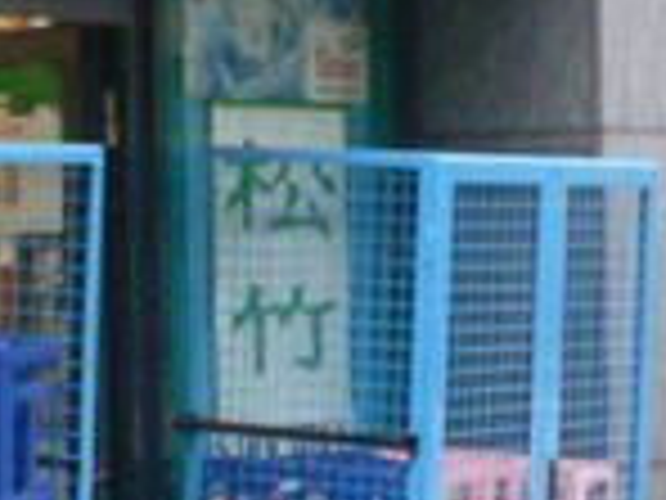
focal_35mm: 185
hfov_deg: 10.7
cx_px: 351
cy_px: 162
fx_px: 3559
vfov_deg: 8.0
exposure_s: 1/45
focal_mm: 6.3
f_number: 2.8
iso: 100
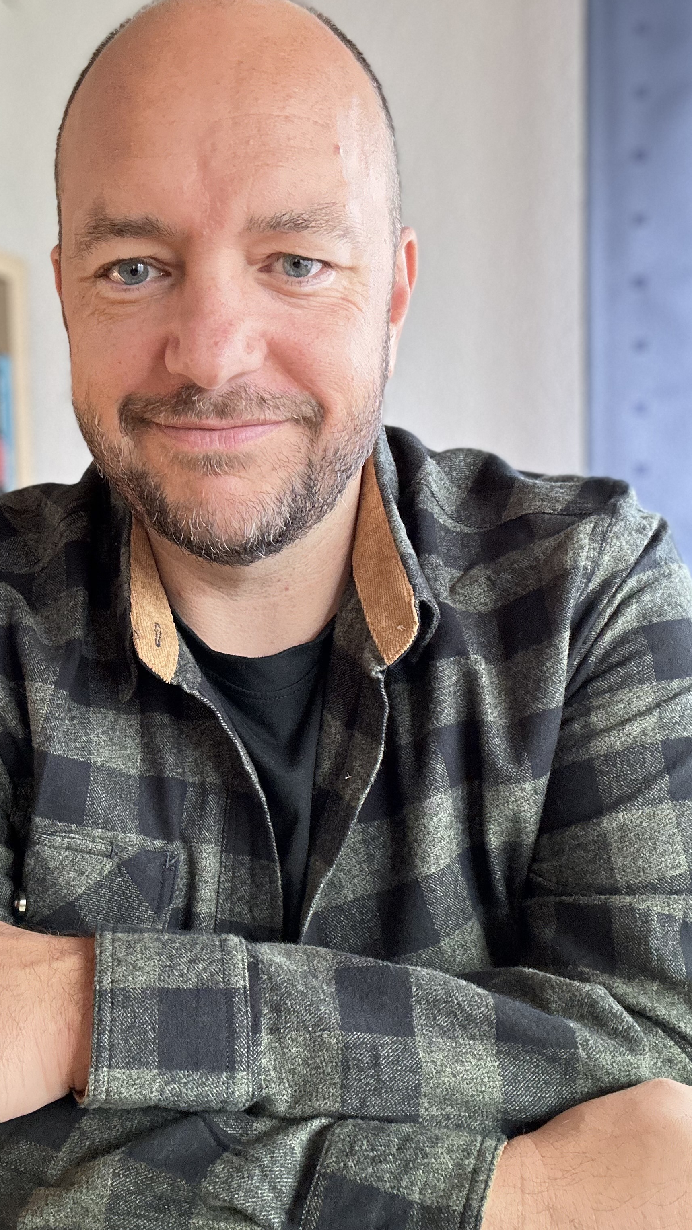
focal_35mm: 33
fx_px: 1077
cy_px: 611
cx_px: 241
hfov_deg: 35.4
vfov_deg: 59.5
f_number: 1.9
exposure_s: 1/59
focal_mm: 2.69
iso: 250
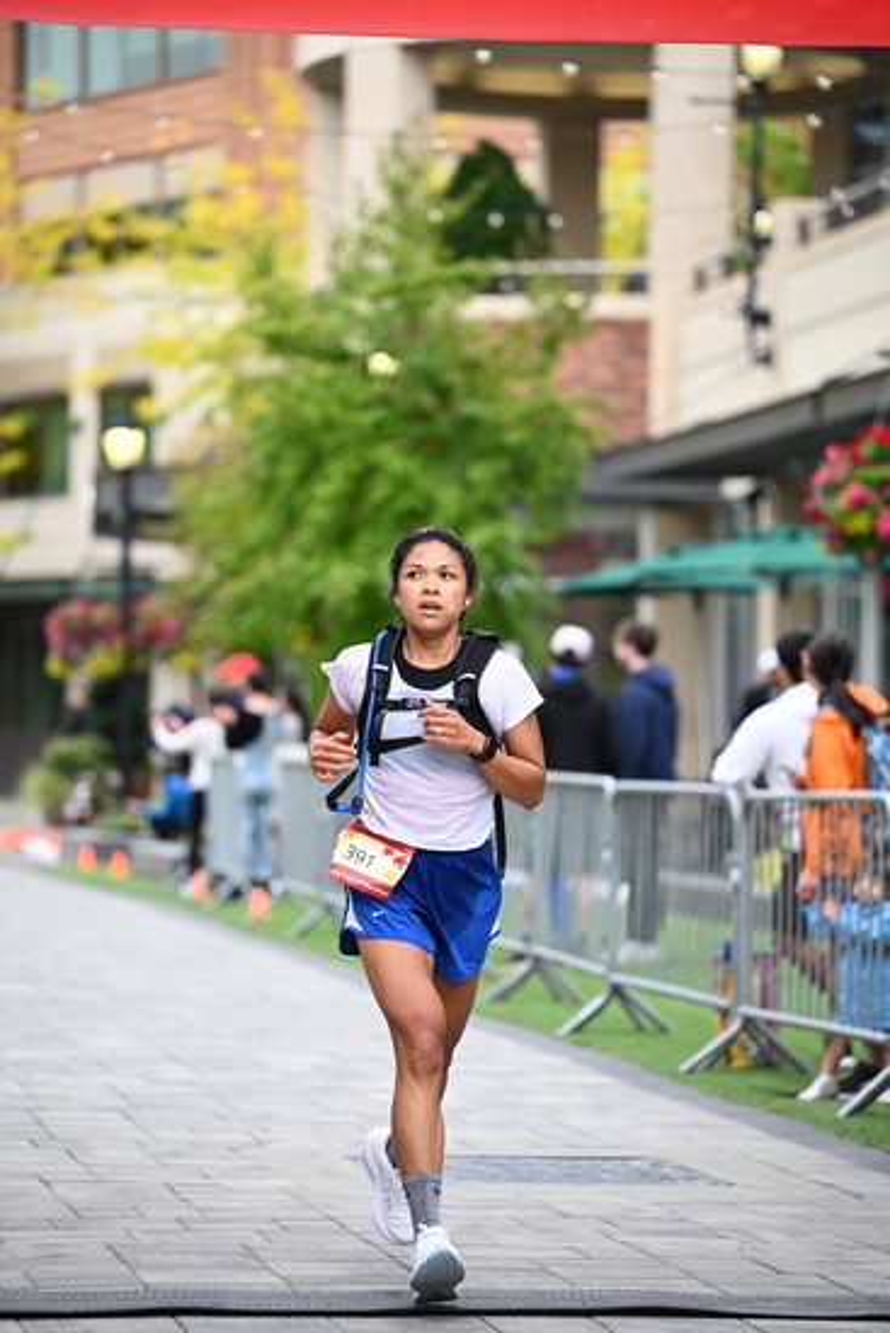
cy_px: 666
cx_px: 445
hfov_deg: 10.6
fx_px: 4817
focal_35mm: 130
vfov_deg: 15.8
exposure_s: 1/1600
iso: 640
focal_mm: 130
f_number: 2.8
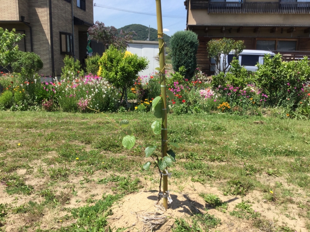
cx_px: 155
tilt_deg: -10.8
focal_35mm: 31
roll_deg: -1.2
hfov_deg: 58.4
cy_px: 116
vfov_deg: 45.4
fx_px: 278
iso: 25
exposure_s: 1/1199
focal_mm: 3.3
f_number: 2.4
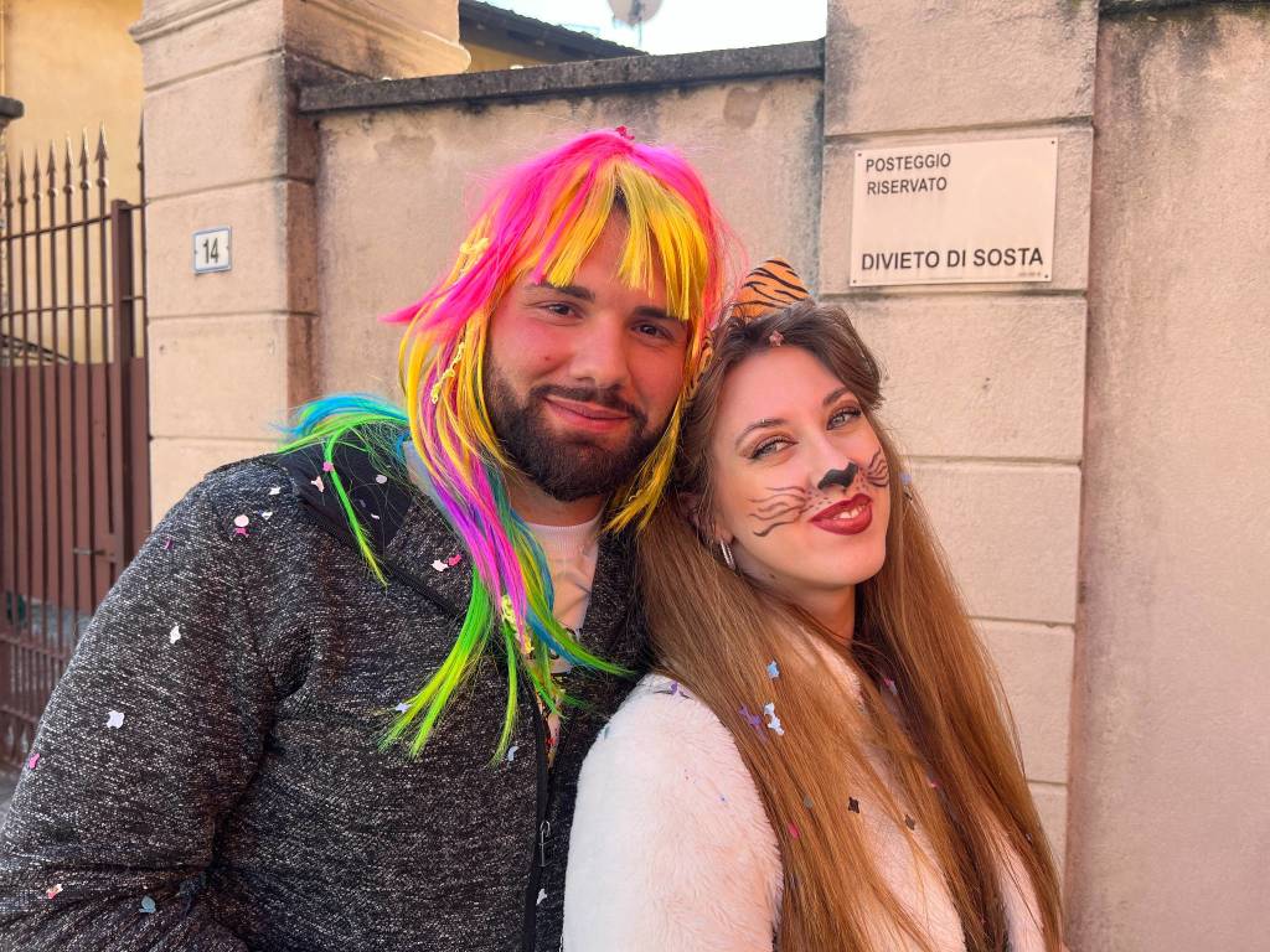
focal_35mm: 26
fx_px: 954
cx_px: 635
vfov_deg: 53.1
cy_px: 476
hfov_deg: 67.3
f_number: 1.5
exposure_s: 1/544
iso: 50
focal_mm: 5.7
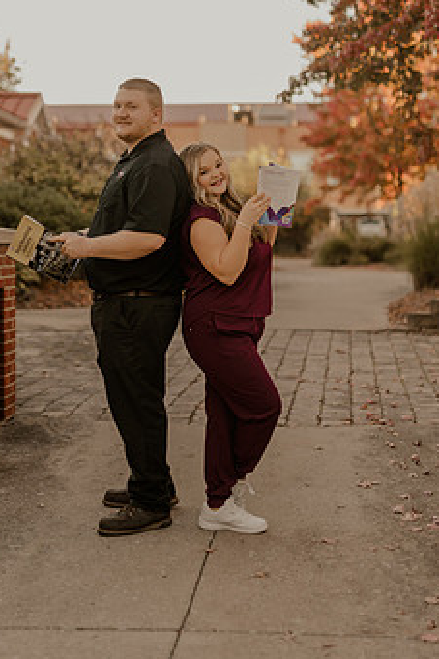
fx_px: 1208
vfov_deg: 30.4
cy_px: 245
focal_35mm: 66
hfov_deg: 20.6
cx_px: 214
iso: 640
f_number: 1.8
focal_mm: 50
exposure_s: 1/2000
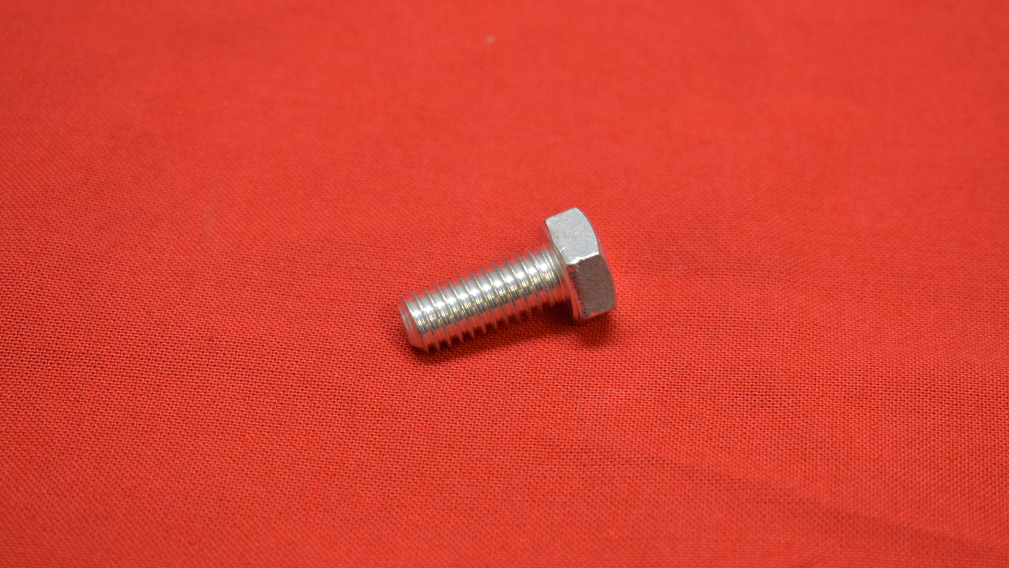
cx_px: 504
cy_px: 313
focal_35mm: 87
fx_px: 2315
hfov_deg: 24.6
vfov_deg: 14.0
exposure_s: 1/60
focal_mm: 55
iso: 800
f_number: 5.6
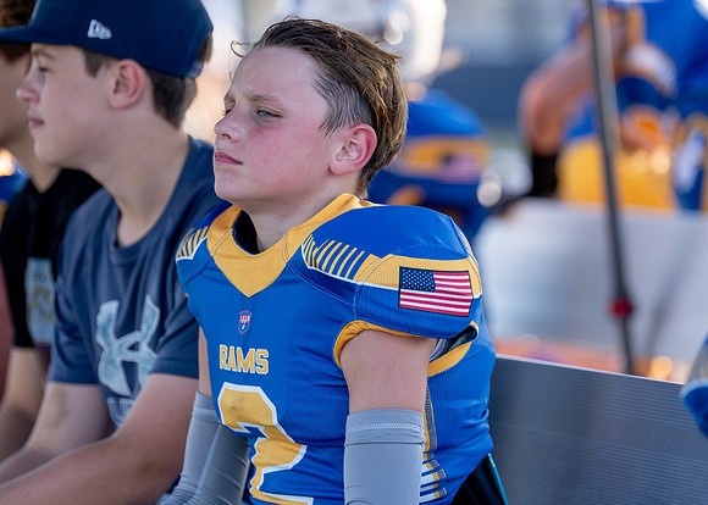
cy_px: 220
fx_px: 4559
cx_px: 307
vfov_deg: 6.3
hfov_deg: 8.9
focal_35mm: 227
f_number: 2.8
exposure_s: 1/1000
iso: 200
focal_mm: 152
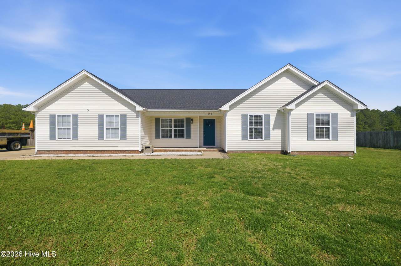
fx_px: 150
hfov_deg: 106.3
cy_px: 133
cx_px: 200
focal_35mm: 14
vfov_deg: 83.1
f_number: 8
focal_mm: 9
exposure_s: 1/1000
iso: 250
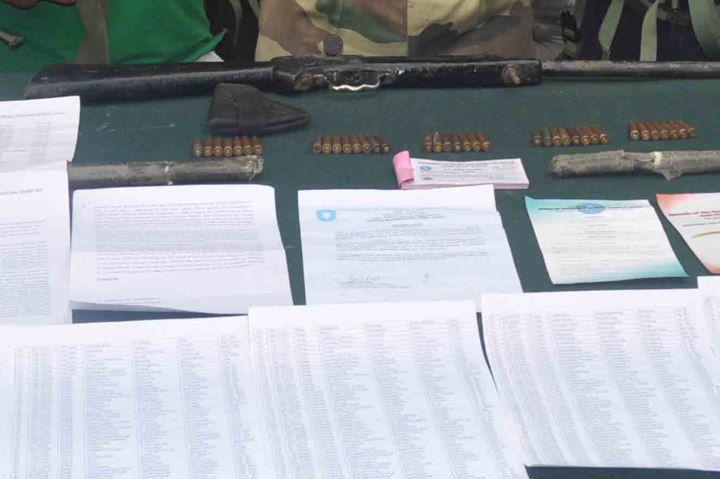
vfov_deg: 13.8
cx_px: 469
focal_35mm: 97
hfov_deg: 21.0
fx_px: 1938
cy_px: -30
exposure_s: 1/200
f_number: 5.6
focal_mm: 20
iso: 200
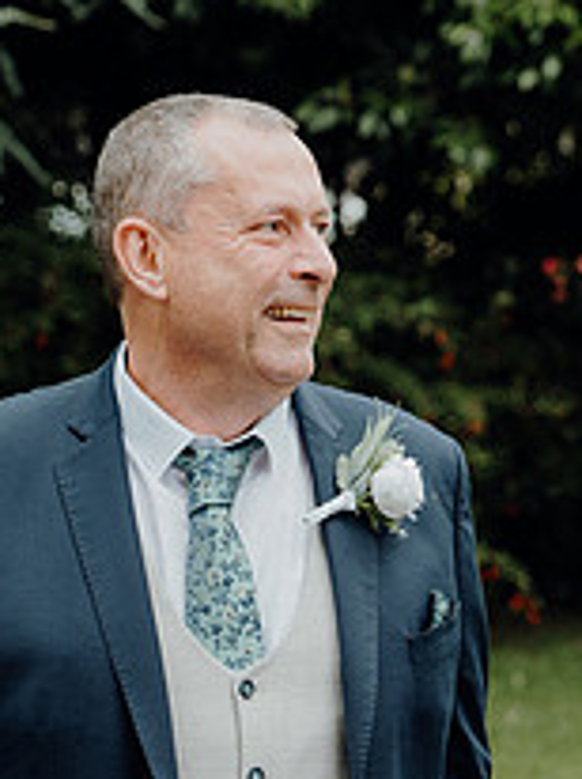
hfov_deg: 8.8
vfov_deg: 11.8
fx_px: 3774
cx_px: 359
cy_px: 539
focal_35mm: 168
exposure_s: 1/250
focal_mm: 62
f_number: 3.5
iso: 320
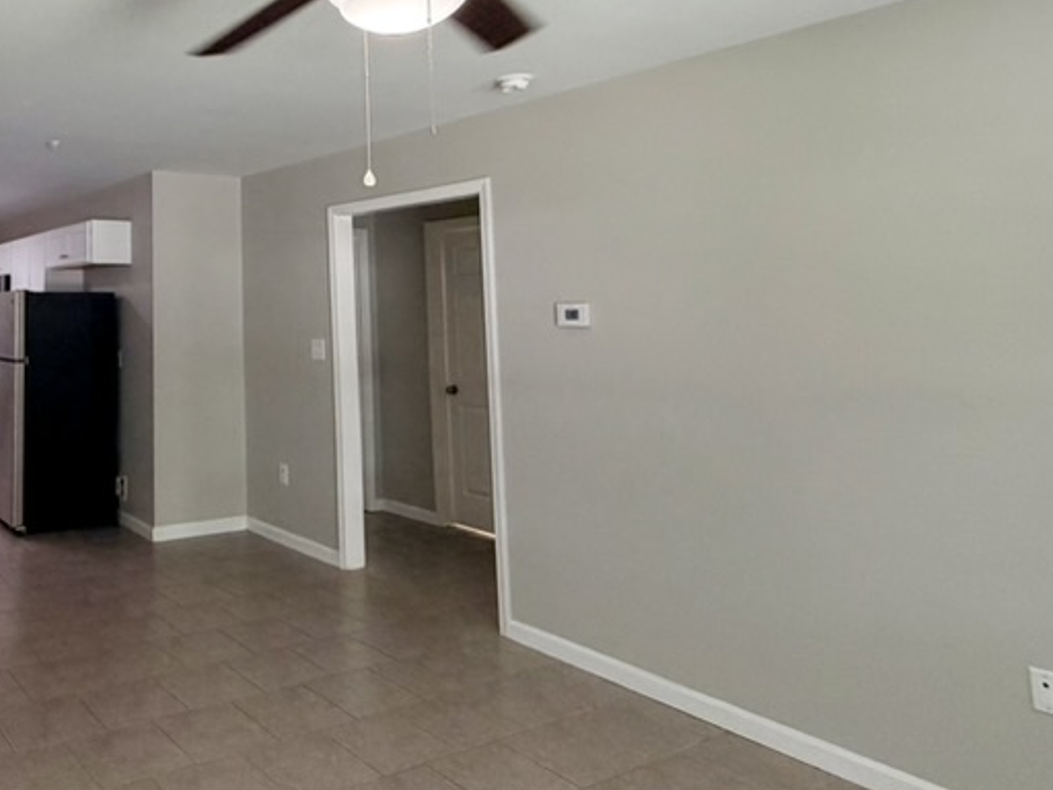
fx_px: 852
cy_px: 224
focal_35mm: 28
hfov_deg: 57.2
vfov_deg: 48.3
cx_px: 167
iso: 200
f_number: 2.2
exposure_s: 1/60
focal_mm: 2.22
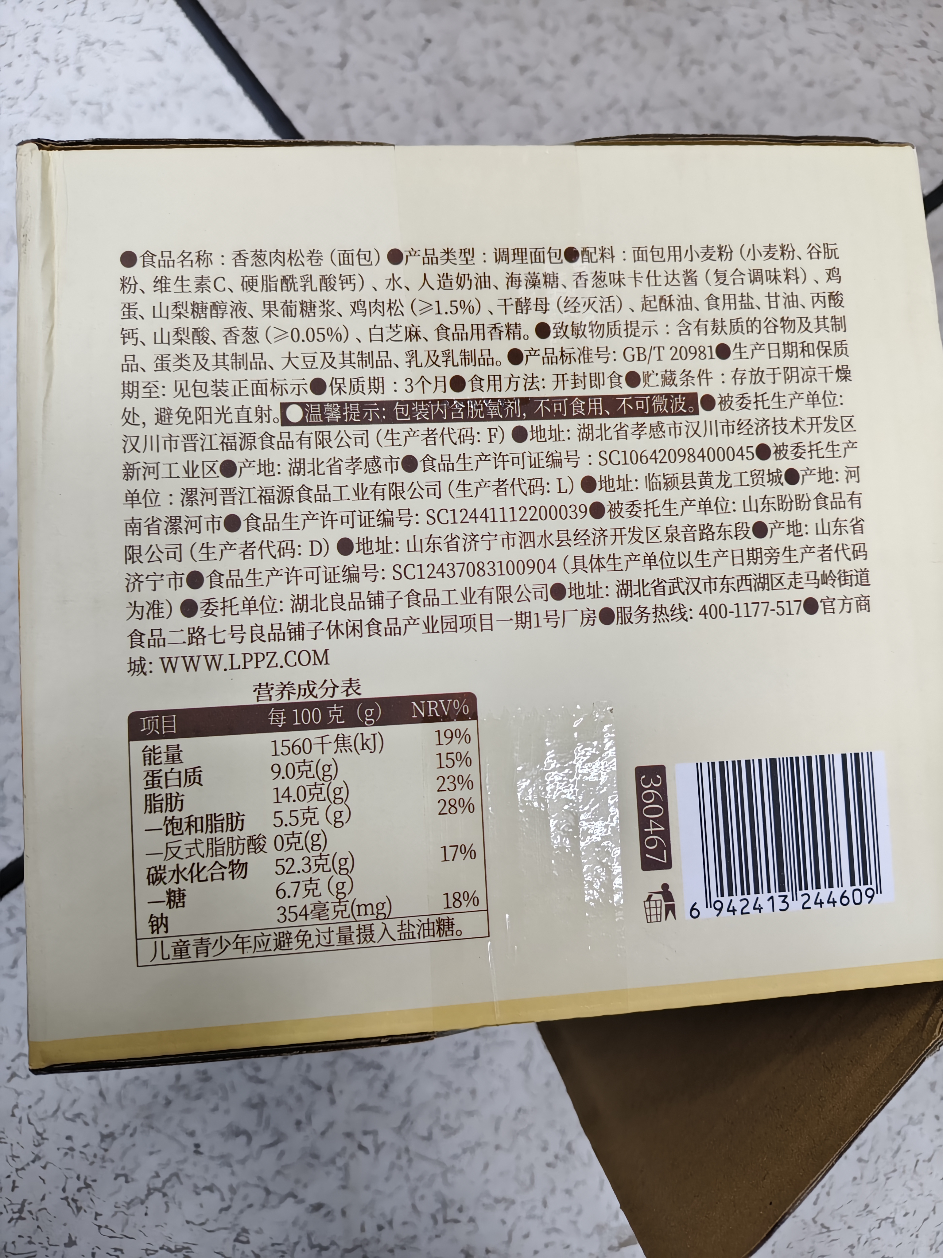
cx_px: 472
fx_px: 835
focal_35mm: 23
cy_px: 629
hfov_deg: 58.9
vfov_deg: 73.9
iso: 718
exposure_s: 1/100
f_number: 1.88
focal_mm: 5.56
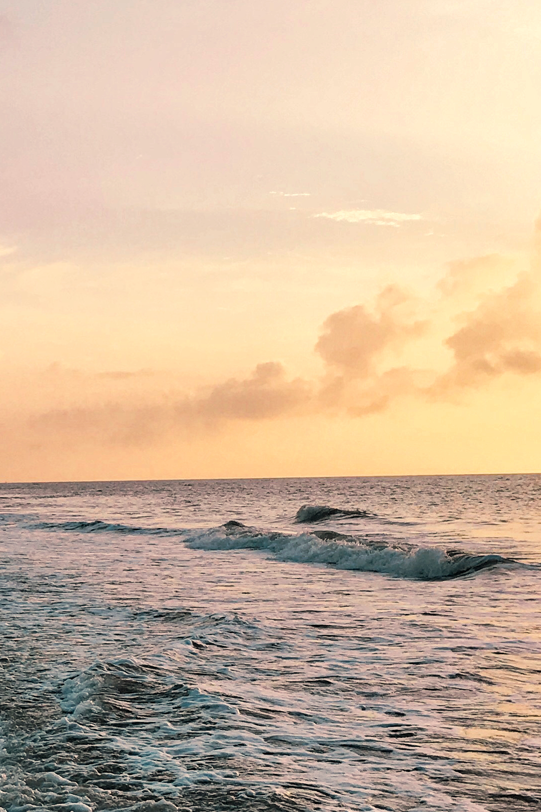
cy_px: 436
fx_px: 1690
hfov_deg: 17.2
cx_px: -151
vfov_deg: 27.0
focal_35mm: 75
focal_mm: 4.15
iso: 25
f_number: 2.2
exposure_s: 1/845
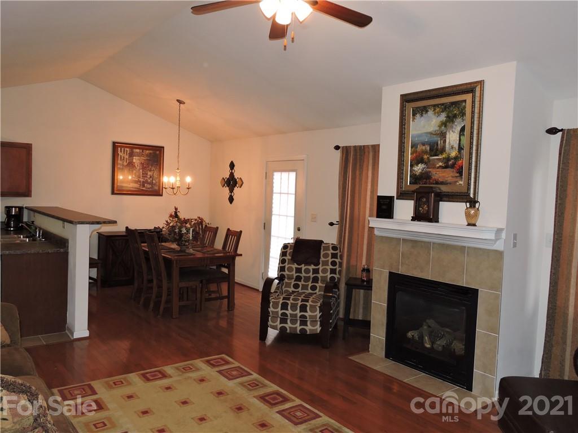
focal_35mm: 28
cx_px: 289
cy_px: 216
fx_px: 468
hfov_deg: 63.4
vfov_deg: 49.7
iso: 200
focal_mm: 5
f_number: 3.5
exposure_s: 1/30
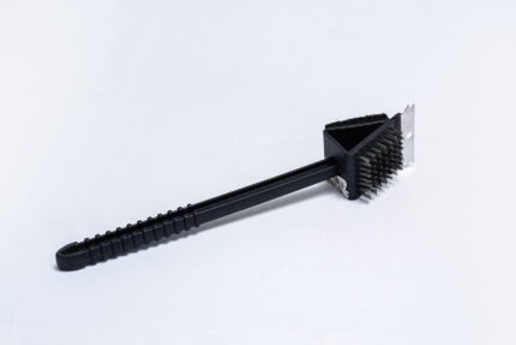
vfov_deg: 20.9
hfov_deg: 30.9
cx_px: 258
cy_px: 172
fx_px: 932
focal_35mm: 65
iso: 3200
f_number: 9
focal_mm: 65
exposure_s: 1/200
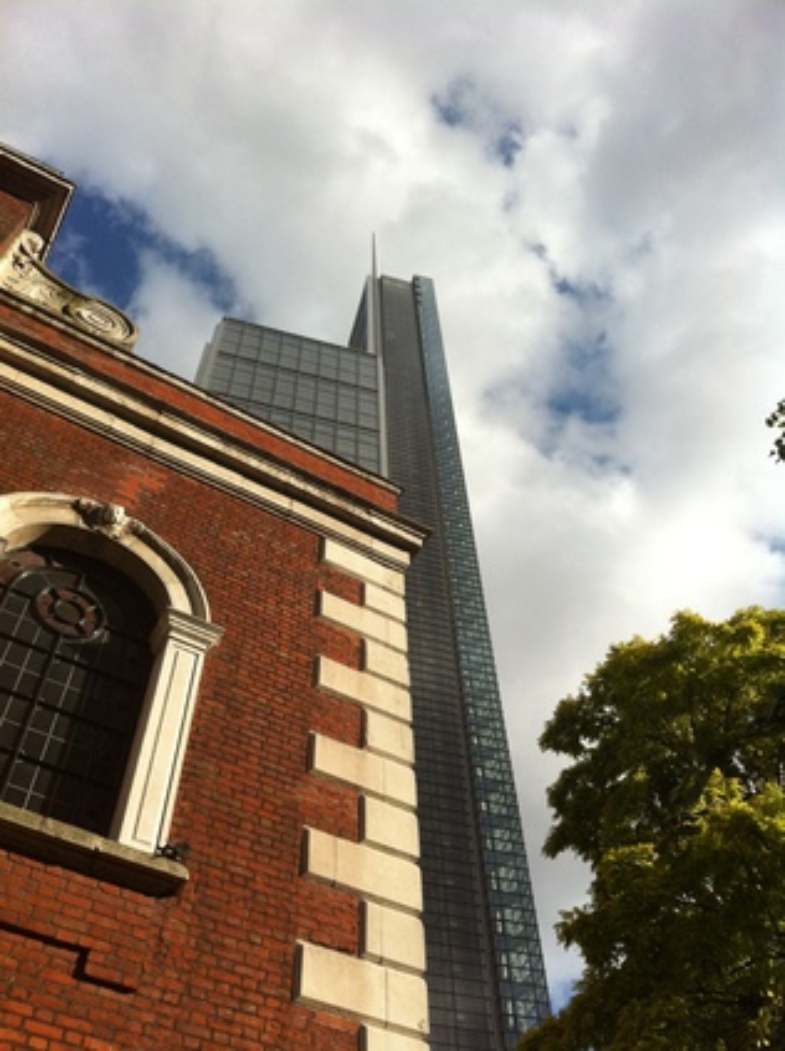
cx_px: 392
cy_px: 526
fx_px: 1061
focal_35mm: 35
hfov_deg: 40.6
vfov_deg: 52.7
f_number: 2.8
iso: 80
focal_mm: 3.85
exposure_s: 1/1676
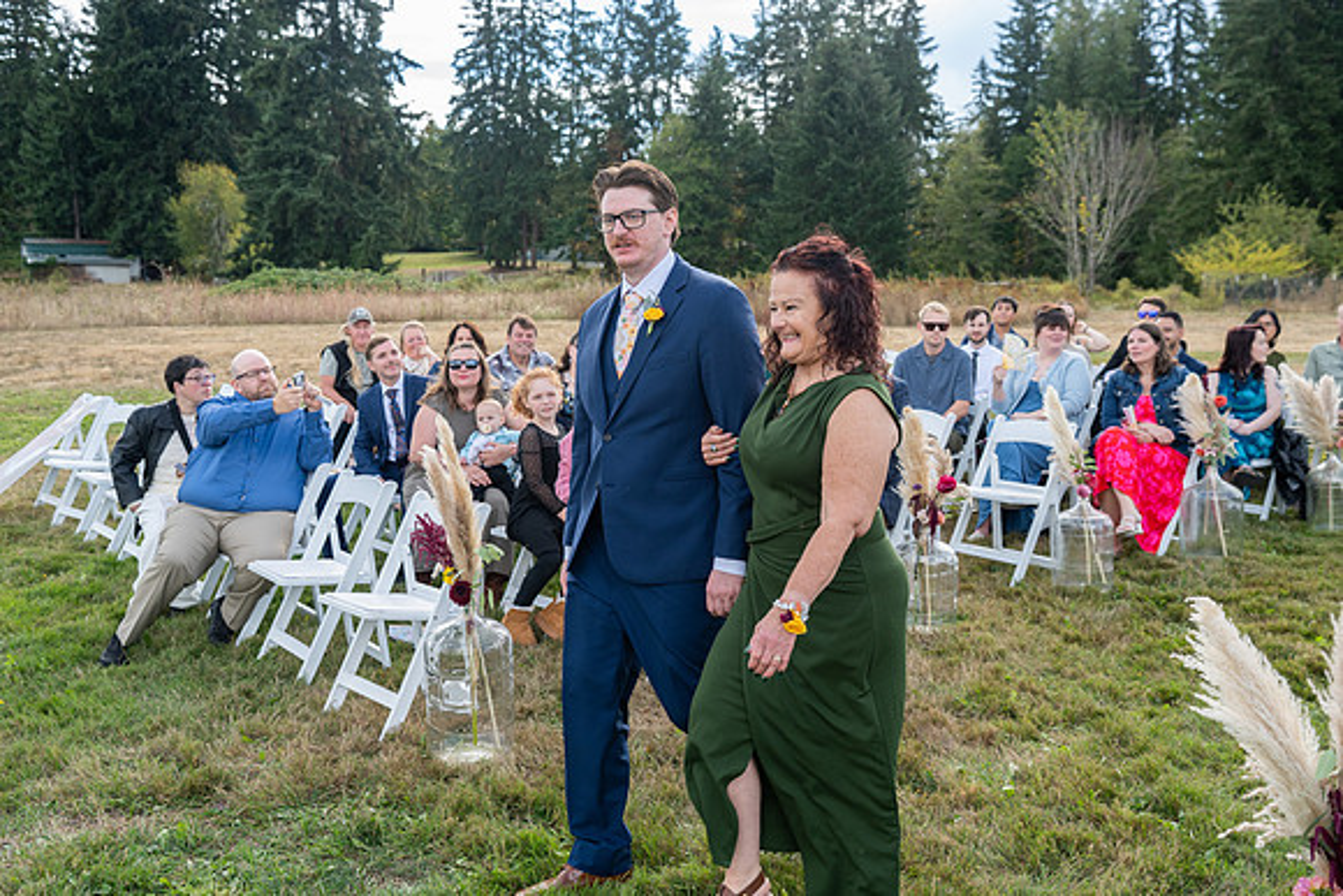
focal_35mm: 35
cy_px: 448
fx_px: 1306
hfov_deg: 54.4
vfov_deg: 37.9
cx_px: 672
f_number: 4.5
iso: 400
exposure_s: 1/640
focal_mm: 35
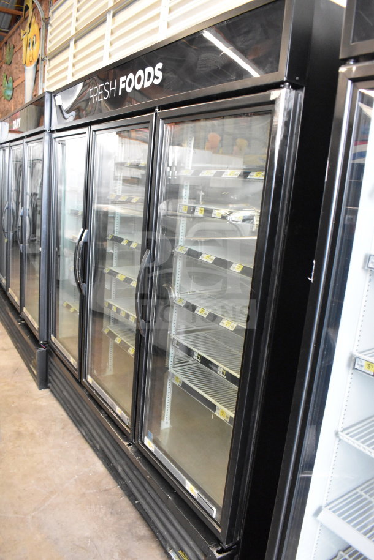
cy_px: 280
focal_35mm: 27
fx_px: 421
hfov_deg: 47.9
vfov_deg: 67.4
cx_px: 187
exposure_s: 1/100
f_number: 5
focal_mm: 18
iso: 6400
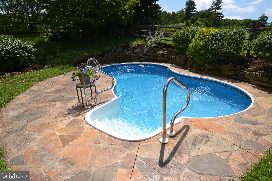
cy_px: 90
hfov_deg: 85.4
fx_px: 147
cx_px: 136
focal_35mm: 20
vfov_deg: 63.2
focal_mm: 13
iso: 100
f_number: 11
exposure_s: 1/200
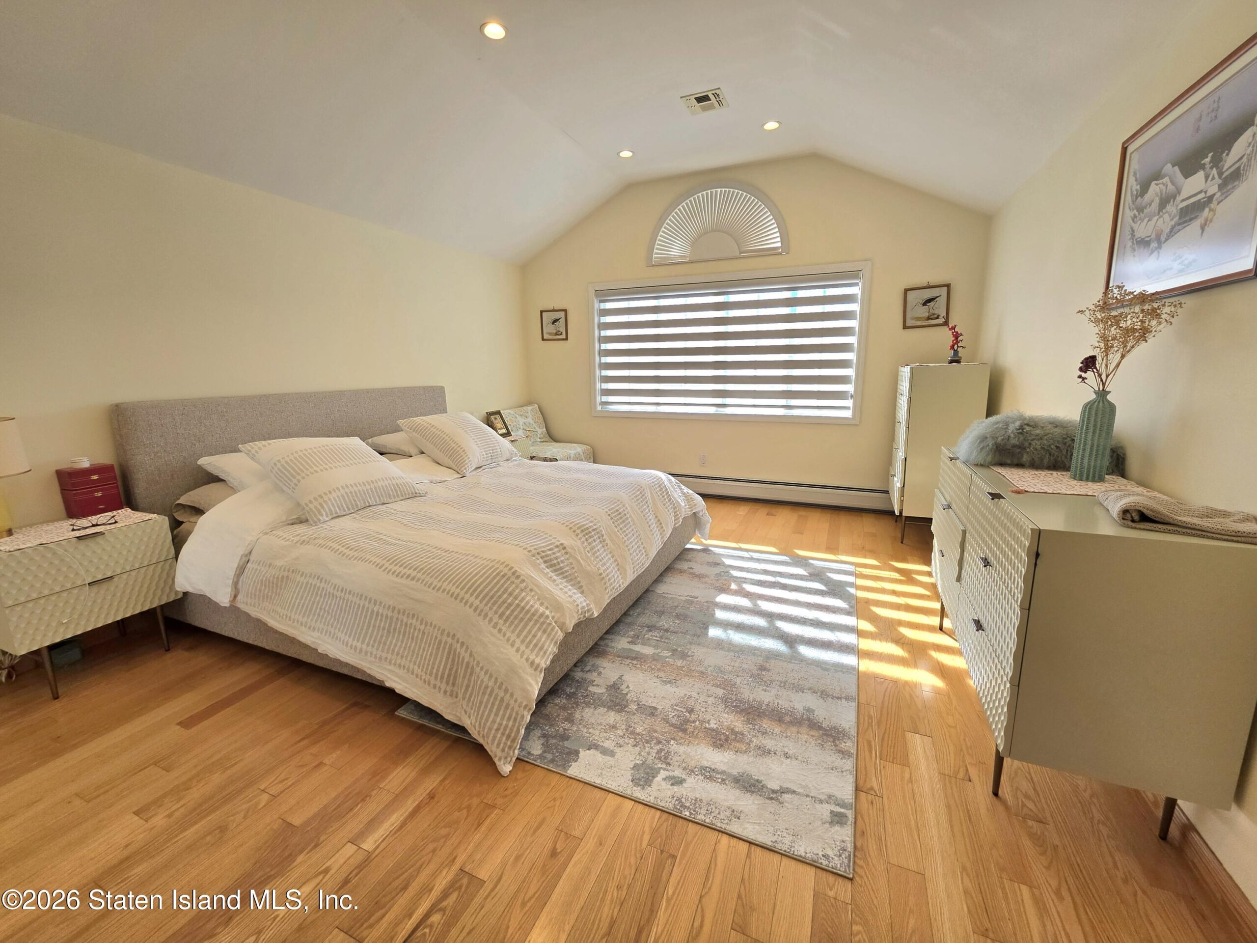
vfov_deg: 89.9
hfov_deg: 106.2
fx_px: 472
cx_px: 628
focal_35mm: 13
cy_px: 472
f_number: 1.9
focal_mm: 2.2
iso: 40
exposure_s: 1/286
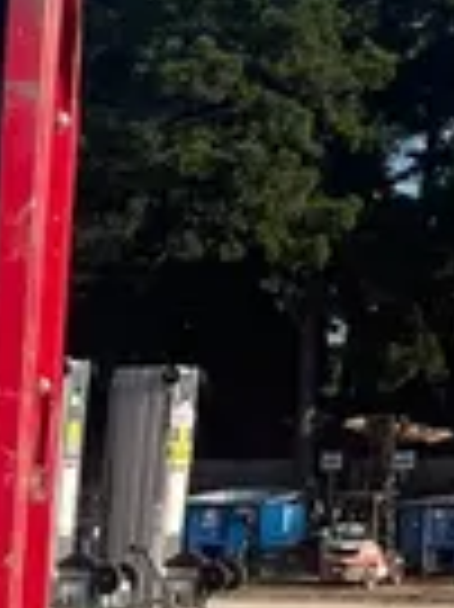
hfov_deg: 9.3
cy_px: 1065
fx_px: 2470
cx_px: -652
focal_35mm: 141
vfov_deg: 12.8
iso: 50
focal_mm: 5.1
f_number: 1.6
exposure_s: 1/2571
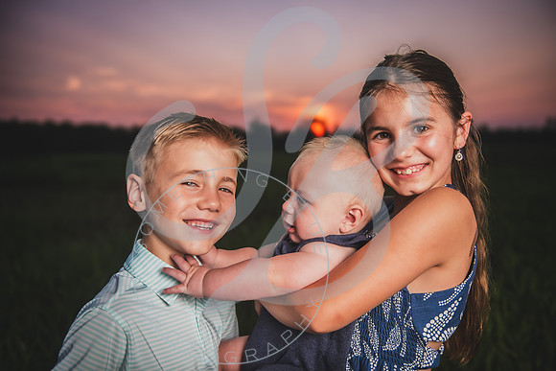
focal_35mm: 35
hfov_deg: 54.4
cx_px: 278
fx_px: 541
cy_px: 186
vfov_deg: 37.9
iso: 200
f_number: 2.8
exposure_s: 1/1000
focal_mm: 35
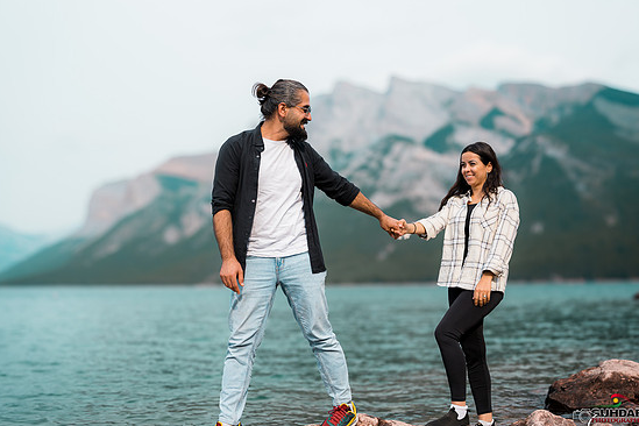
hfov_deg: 51.9
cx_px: 315
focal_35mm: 37
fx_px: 657
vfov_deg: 35.9
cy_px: 209
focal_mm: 35
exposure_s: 1/4000
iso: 200
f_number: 2.8
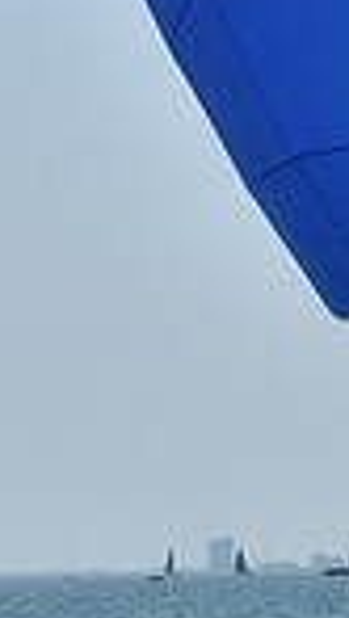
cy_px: 431
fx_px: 7103
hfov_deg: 2.8
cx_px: 1215
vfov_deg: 5.0
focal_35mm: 433
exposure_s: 1/1250
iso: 250
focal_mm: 105
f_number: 9
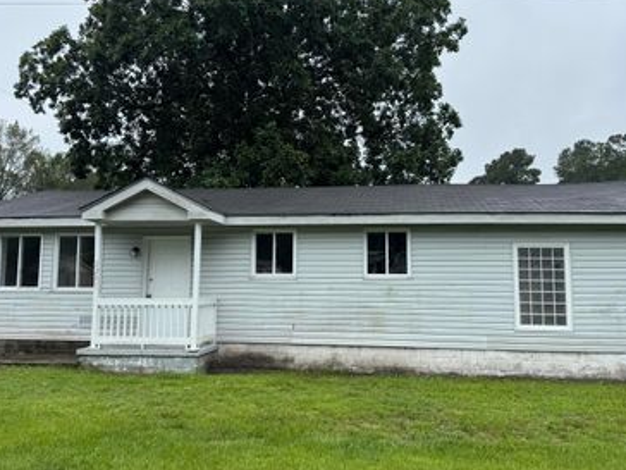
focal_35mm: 33
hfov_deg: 55.4
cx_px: 311
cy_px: 218
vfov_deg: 42.9
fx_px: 597
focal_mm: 6.76
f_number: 1.78
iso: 80
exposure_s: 1/2331
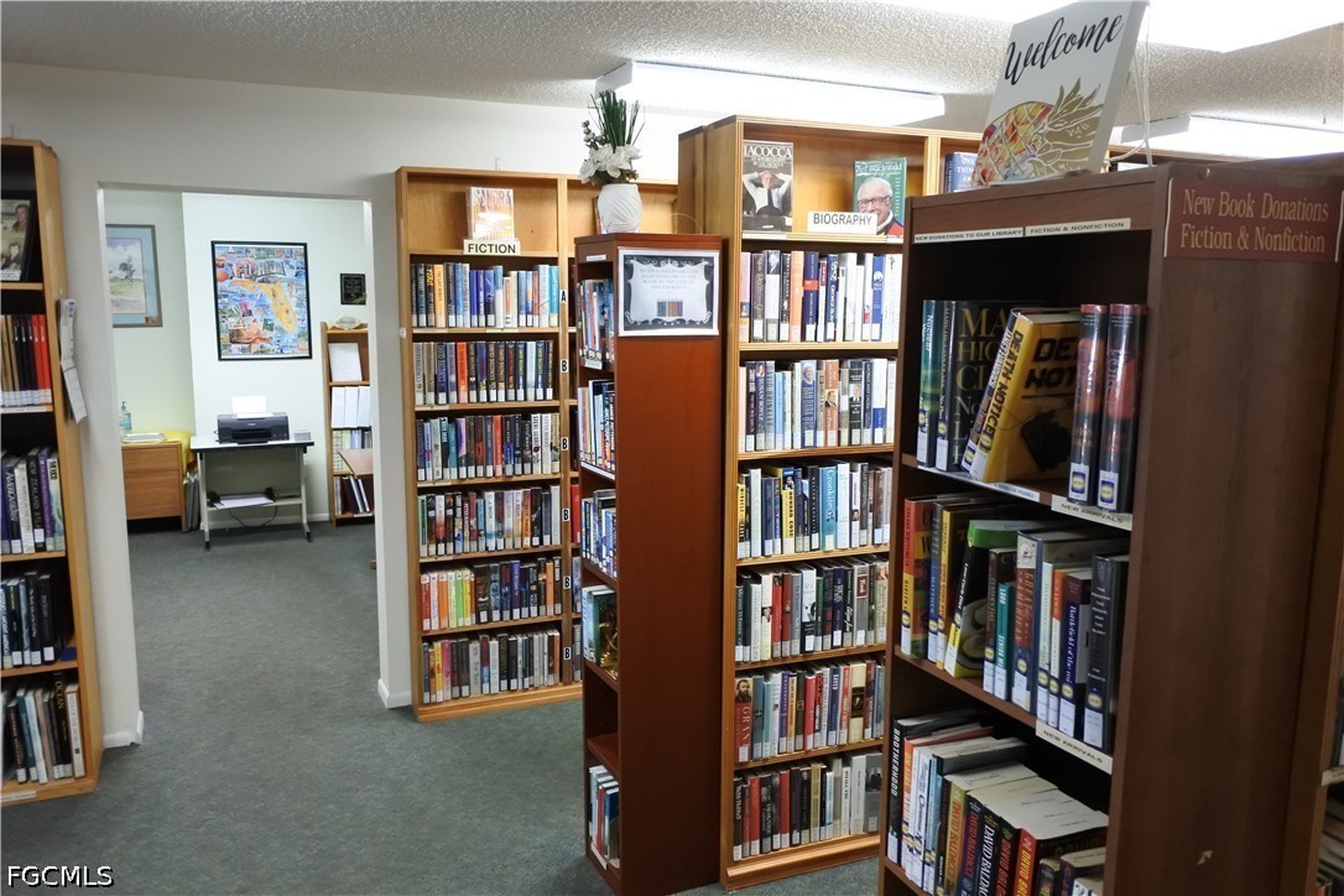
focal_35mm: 27
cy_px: 448
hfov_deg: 67.4
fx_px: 1008
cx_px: 672
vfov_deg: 47.9
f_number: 3.5
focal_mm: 10
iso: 1250
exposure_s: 1/60
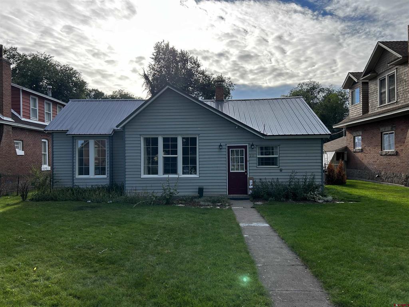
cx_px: 204
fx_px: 307
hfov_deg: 67.3
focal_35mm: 26
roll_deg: +1.1
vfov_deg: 53.1
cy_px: 154
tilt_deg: +0.2
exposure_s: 1/2513
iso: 50
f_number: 1.5
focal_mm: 5.7
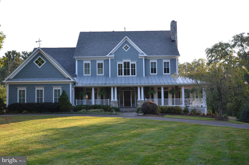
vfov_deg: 29.7
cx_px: 124
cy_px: 82
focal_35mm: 45
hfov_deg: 43.7
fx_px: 311
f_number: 6.3
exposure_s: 1/160
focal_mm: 30
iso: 200
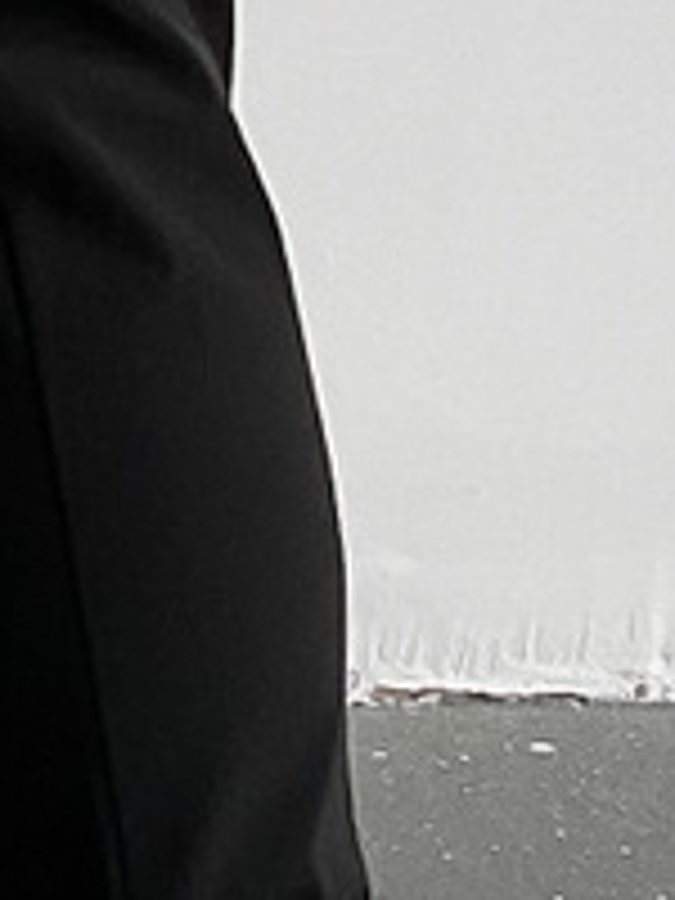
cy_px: -158
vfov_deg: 8.4
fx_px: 6032
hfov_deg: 6.3
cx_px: -490
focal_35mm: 232
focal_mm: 3
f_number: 1.8
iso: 64
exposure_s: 1/80
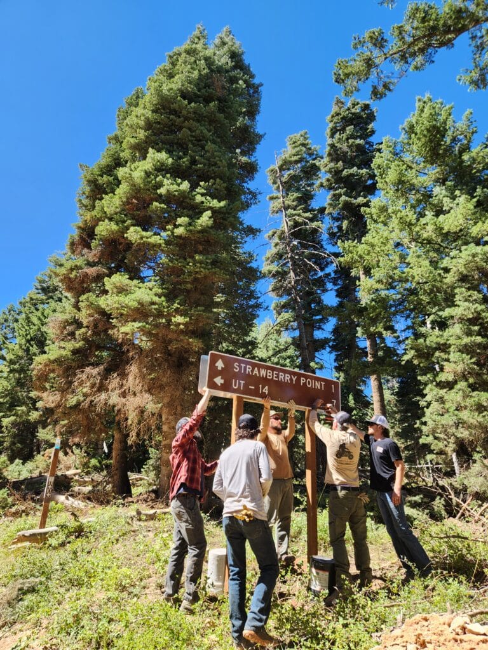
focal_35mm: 23
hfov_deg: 58.9
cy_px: 325
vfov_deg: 73.9
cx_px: 244
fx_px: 432
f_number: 1.8
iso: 20
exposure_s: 1/453
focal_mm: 5.4
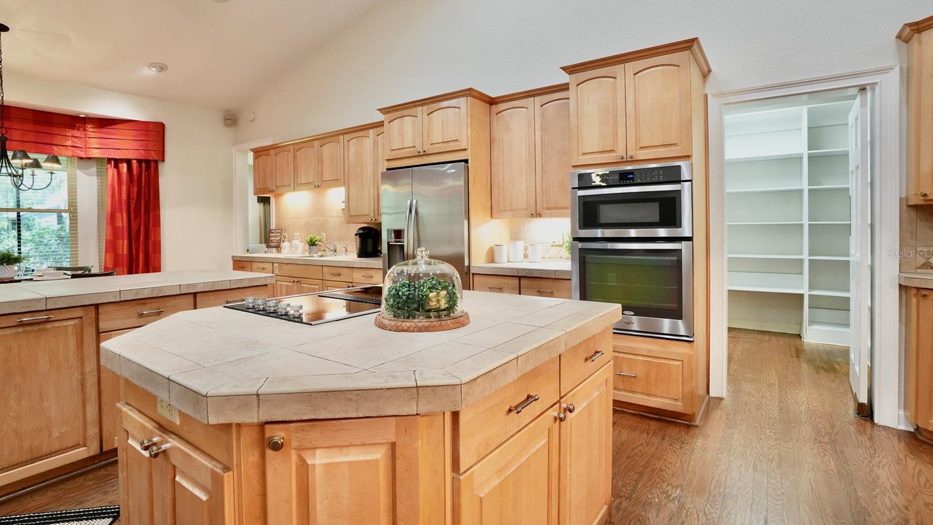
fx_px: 421
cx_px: 466
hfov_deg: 95.9
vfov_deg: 63.9
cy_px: 253
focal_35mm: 17
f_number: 8
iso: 500
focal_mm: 11
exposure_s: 1/6
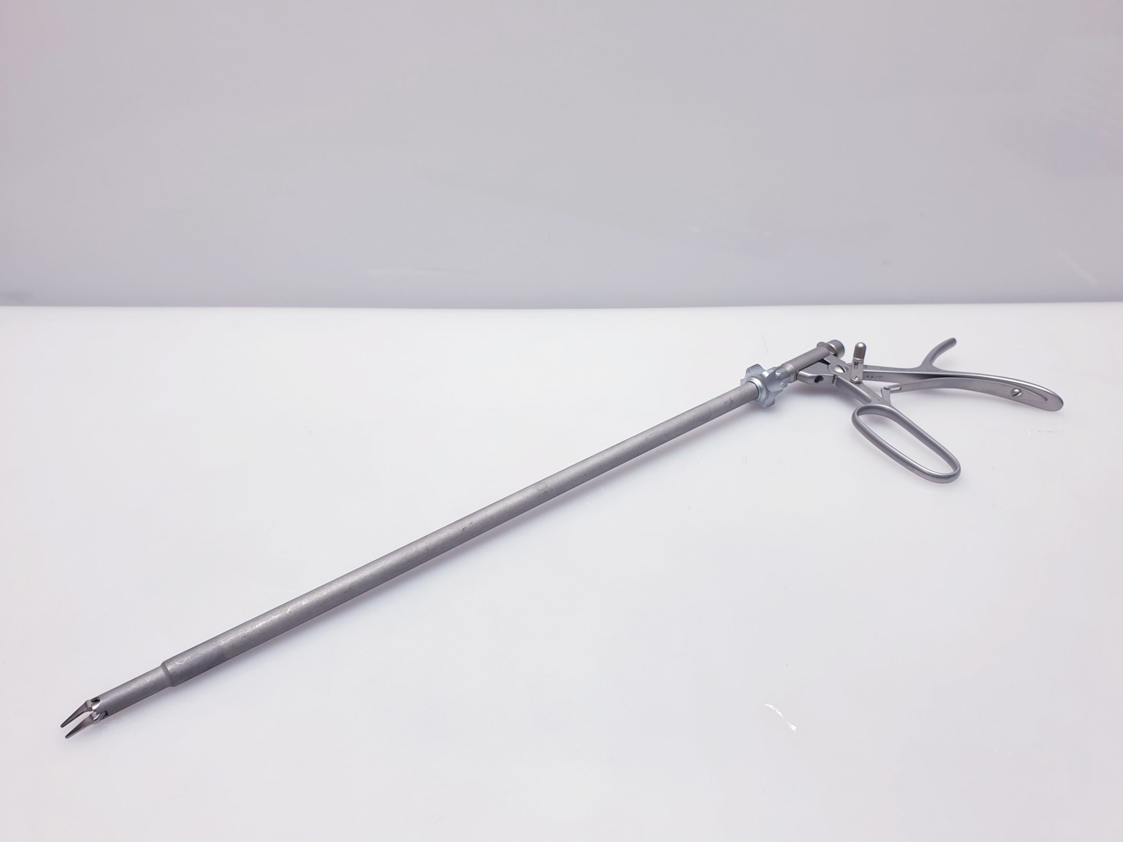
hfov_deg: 67.3
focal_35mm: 26
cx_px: 562
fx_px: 843
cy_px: 421
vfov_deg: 53.1
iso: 50
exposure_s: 1/100
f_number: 2.4
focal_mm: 4.3
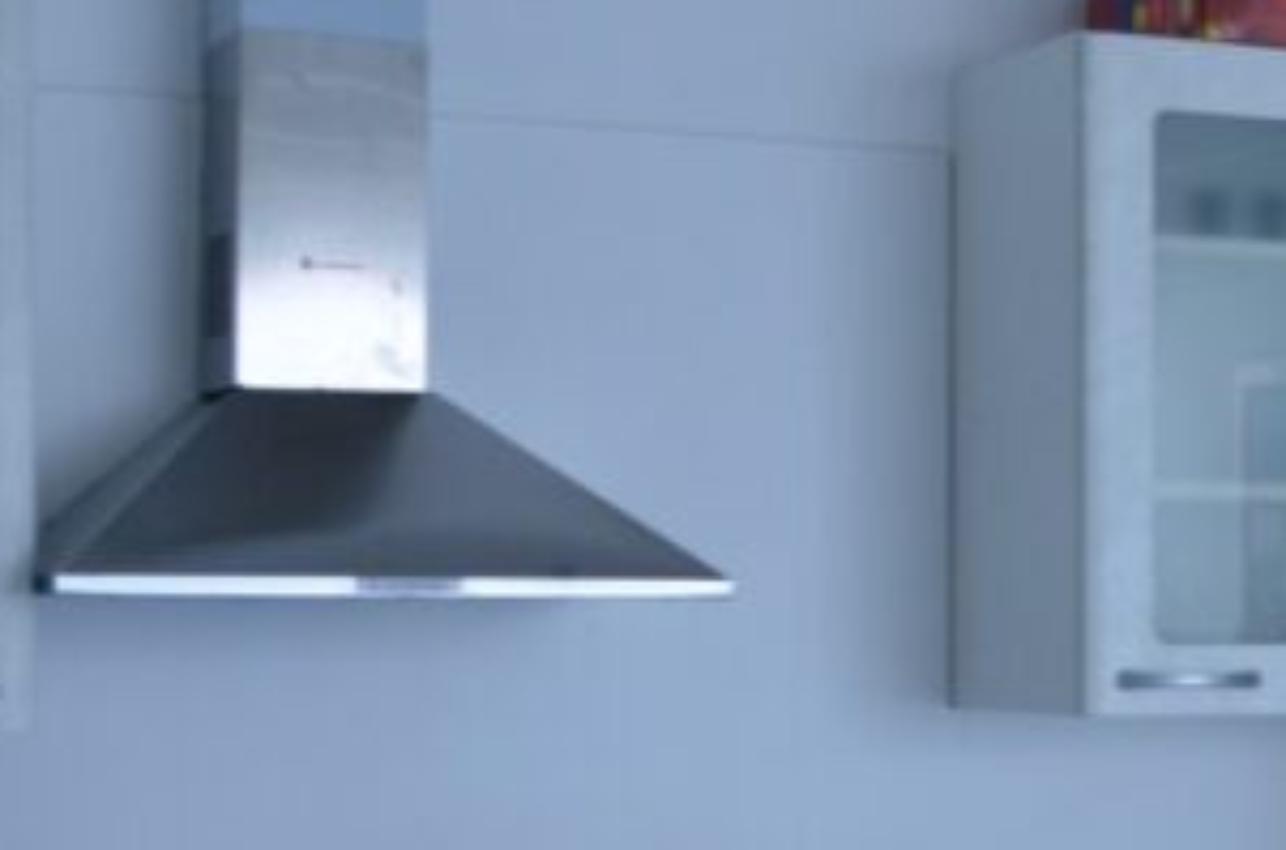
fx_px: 3278
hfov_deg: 21.1
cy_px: 692
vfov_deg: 14.7
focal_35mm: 92
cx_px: 1406
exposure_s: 1/60
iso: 640
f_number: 4
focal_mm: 18
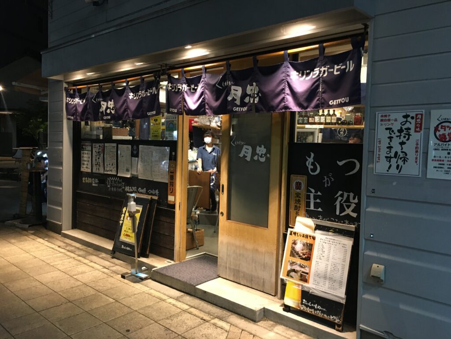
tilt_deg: -2.7
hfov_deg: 61.7
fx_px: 378
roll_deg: -2.2
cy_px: 170
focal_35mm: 29
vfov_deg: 48.2
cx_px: 226
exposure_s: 1/24
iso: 200
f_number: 2.2
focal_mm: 4.15
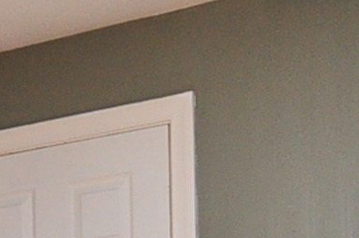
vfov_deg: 11.1
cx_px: -161
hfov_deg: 16.6
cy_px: 463
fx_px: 1126
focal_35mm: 113
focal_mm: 10
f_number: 5
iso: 640
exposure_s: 1/100
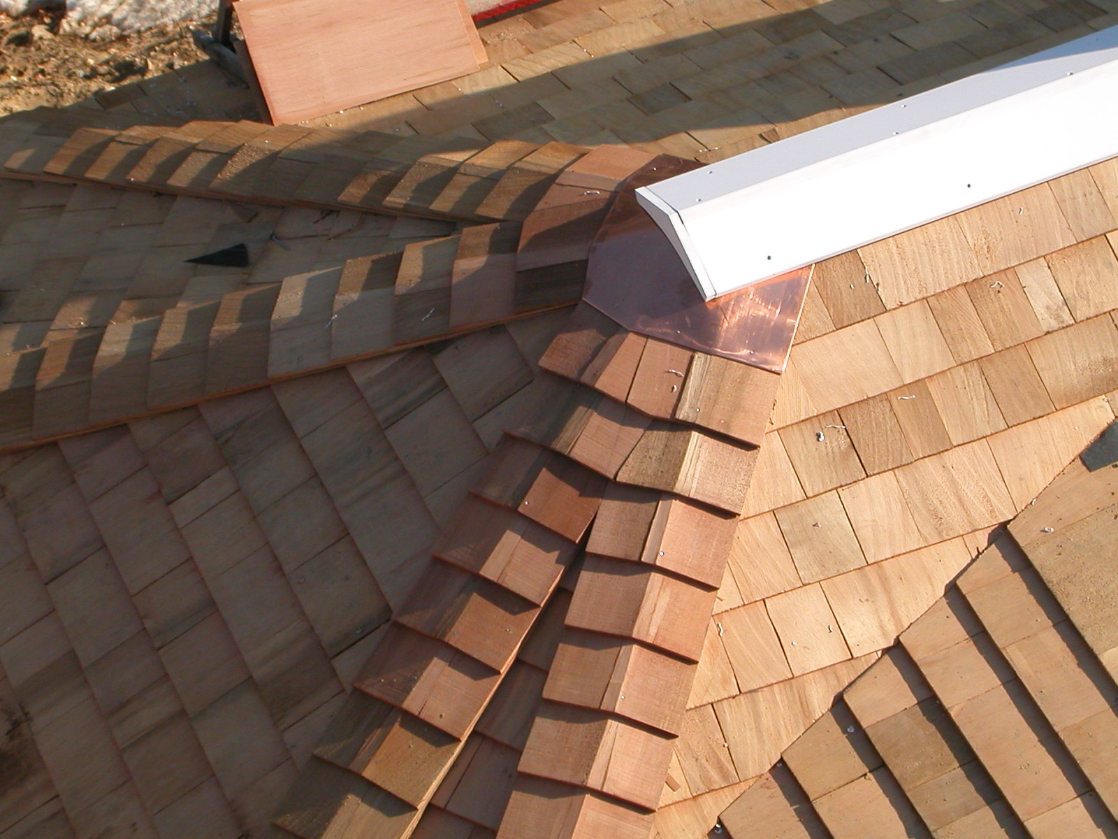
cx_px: 559
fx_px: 3165
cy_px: 420
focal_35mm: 98
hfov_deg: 20.0
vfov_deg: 15.1
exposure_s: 1/457
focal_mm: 14.9
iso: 100
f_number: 4.6
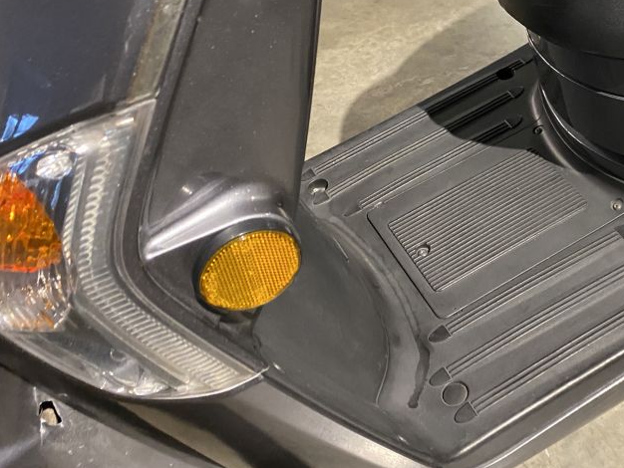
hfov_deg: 40.9
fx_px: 793
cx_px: 510
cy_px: 175
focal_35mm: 44
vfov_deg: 32.7
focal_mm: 4.25
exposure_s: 1/50
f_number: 1.8
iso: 320
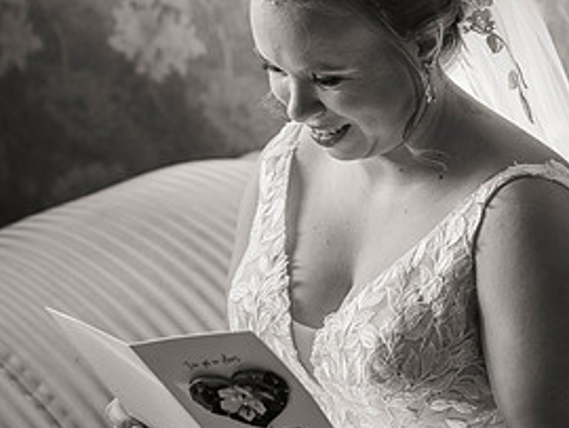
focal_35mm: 136
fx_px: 2237
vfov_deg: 10.9
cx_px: 291
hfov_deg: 14.5
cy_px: 236
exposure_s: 1/160
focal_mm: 85
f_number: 3.5
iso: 800
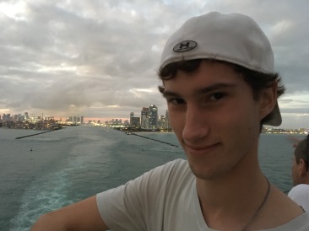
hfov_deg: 61.7
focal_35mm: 29
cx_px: 154
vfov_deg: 48.2
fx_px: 259
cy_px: 116
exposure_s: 1/15
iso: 640
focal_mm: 4.15
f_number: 2.2
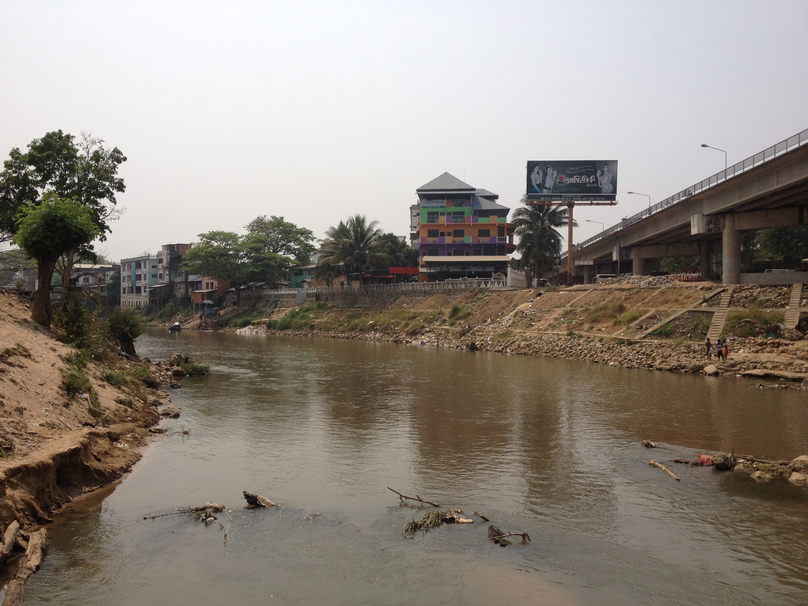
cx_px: 404
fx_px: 817
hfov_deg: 52.6
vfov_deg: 40.7
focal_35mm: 35
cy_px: 303
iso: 50
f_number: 2.4
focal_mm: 4.28
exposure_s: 1/2907
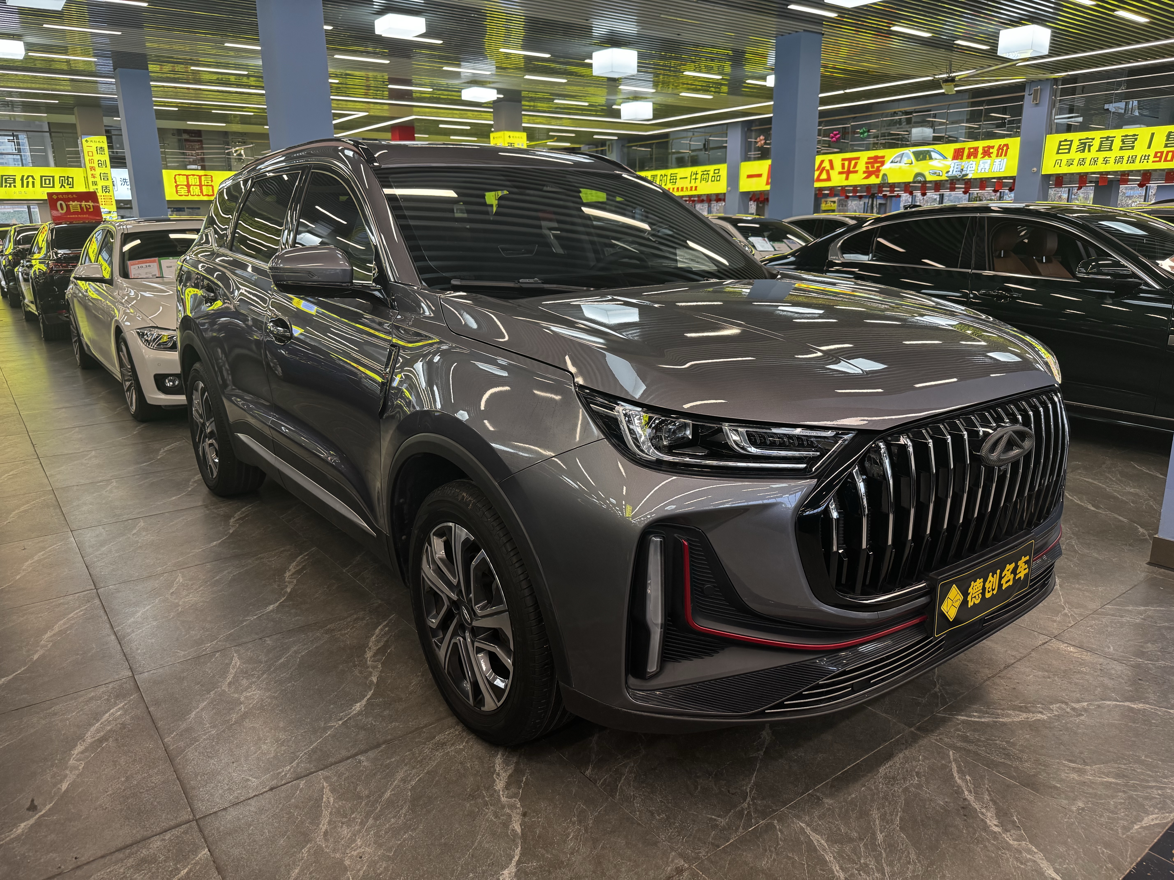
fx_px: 814
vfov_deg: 56.8
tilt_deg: -13.7
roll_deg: +1.4
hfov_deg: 71.6
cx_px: 587
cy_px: 440
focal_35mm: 24
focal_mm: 6.76
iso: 200
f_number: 1.78
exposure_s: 1/118
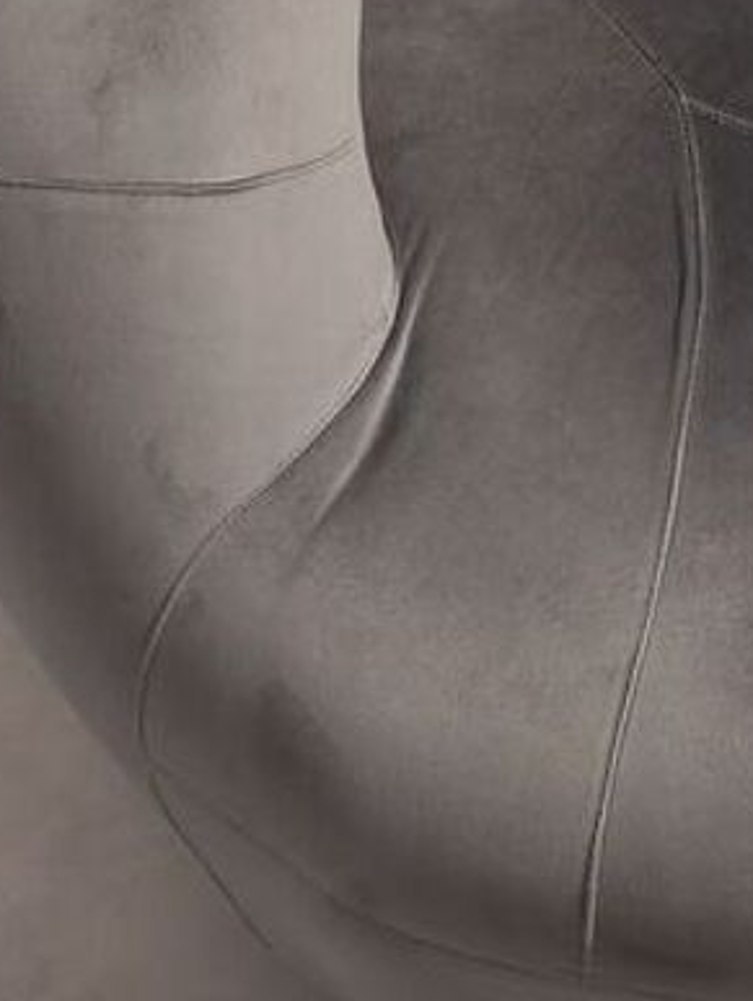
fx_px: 2288
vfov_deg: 23.0
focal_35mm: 79
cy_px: -137
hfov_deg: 17.9
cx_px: 882
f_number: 1.65
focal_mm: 6.11
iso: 3183
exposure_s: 1/12.5
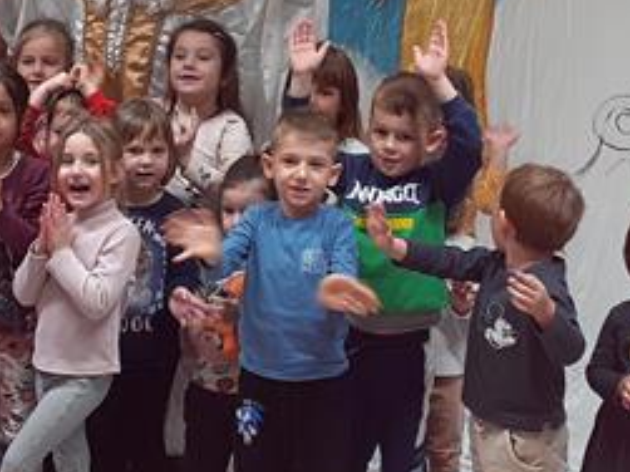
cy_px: 88
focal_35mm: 86
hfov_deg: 22.6
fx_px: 1564
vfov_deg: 17.0
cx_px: 183
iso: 100
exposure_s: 1/50
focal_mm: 3.6
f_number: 1.9
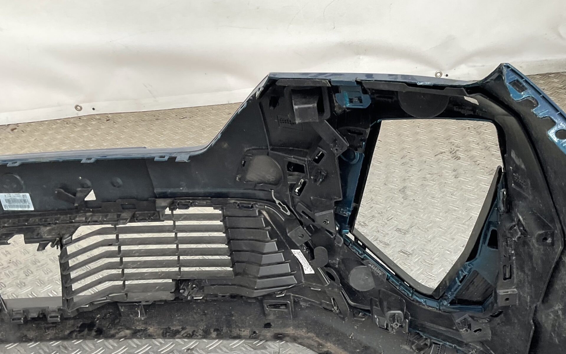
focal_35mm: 41
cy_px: 264
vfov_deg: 30.7
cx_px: 344
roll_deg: +9.6
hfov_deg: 47.9
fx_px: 633
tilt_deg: -35.1
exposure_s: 1/100
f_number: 1.8
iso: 25
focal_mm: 3
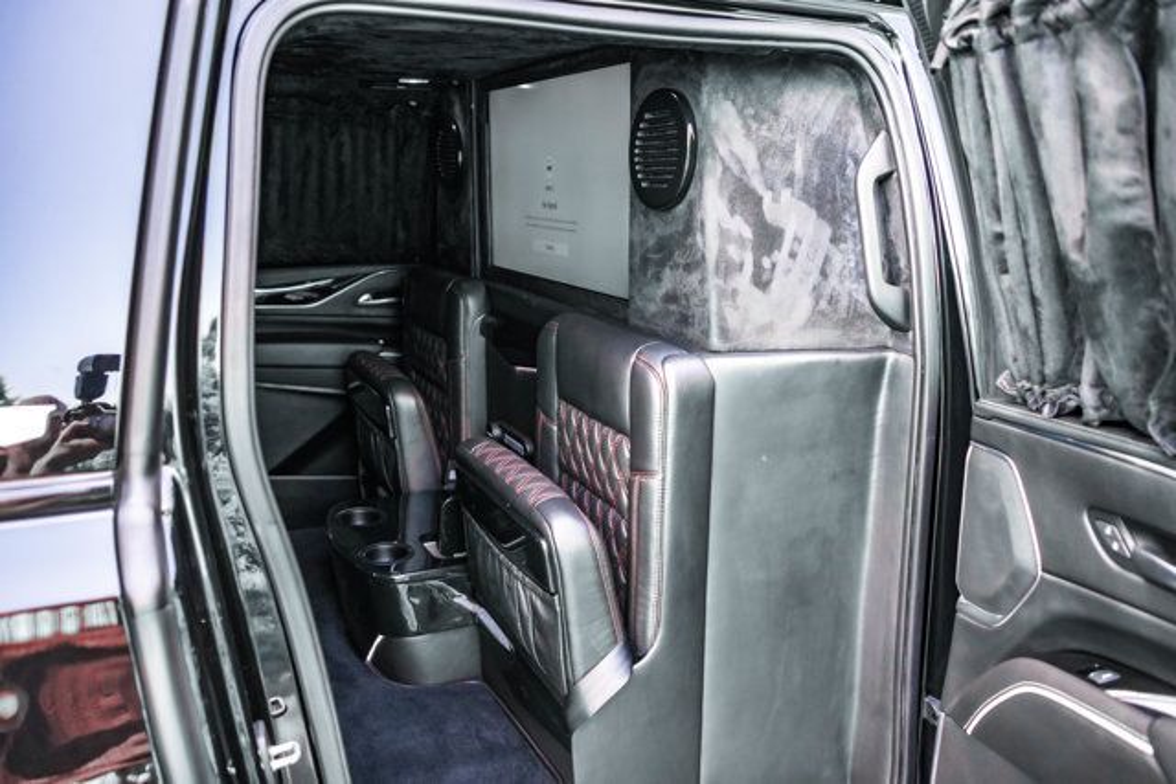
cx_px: 588
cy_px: 392
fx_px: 980
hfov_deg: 61.9
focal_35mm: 30
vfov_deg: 43.6
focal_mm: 30
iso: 3200
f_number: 3.2
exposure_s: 1/400
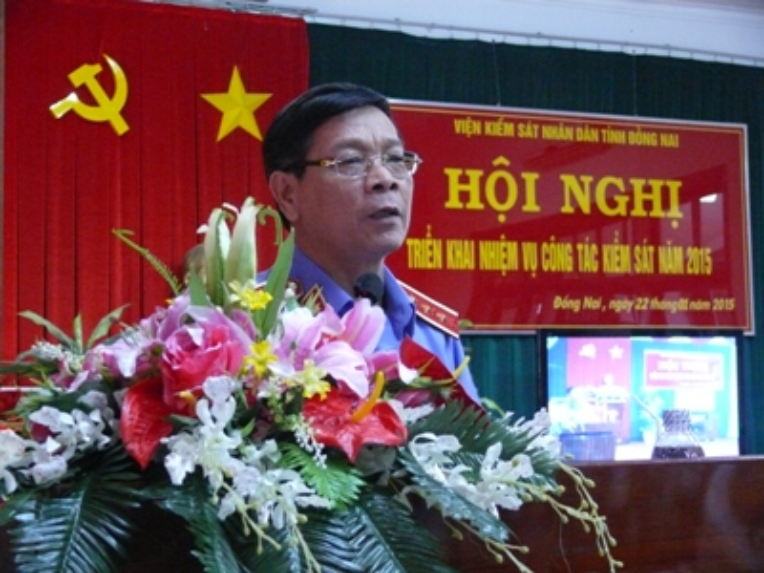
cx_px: 382
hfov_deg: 25.3
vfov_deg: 19.1
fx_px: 1699
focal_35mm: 77
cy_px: 286
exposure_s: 1/20
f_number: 3.2
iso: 800
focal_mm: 16.4
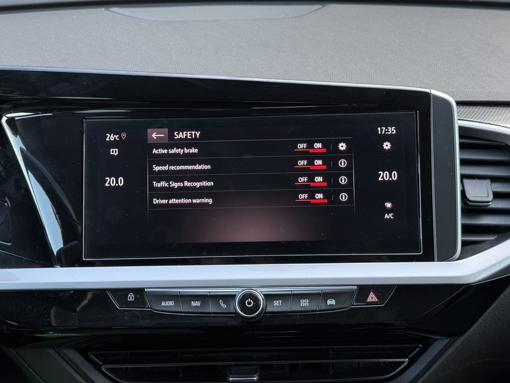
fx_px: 707
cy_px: 192
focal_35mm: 48
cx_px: 255
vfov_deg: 30.3
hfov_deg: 39.7
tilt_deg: -22.3
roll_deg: -0.4
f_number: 1.78
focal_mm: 6.76
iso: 100
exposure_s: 1/60
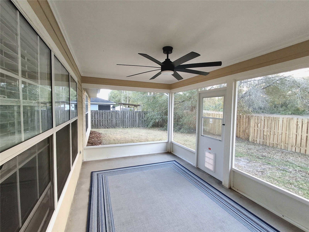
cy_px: 116
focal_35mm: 16
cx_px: 154
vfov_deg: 78.1
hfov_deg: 94.5
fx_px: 143
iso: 160
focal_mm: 1.64
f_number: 2.2
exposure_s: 1/40
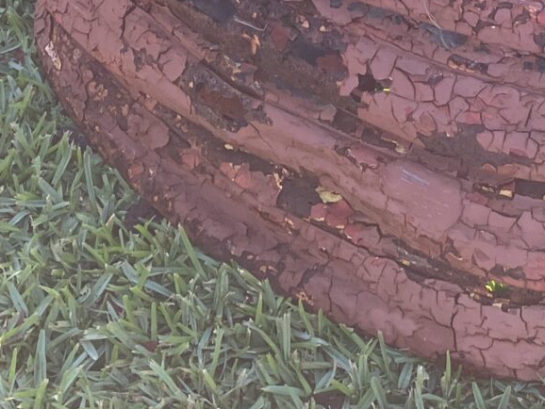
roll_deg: +3.8
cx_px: 594
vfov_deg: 11.3
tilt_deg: -34.1
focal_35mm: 124
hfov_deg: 15.5
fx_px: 1953
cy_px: -274
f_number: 1.8
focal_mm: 3.99
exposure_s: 1/170
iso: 32
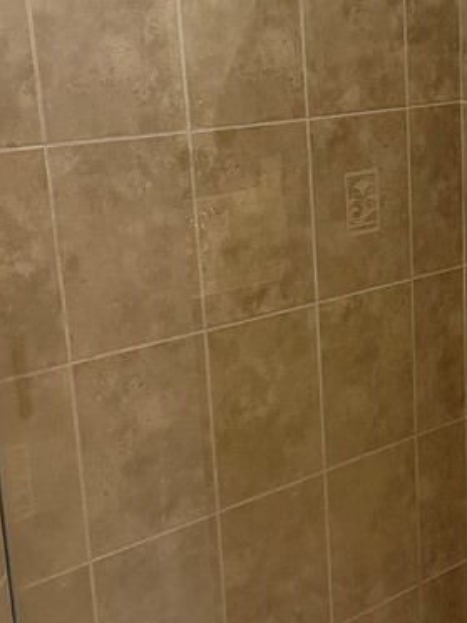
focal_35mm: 66
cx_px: 400
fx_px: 1187
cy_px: 335
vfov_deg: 29.4
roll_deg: +1.2
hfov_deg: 21.8
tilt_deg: -15.3
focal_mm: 6.76
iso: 250
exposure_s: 1/60
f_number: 1.78
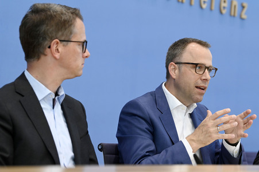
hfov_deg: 17.1
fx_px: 863
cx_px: 130
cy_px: 86
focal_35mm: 120
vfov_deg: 11.4
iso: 3200
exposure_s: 1/640
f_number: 5.6
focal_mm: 120
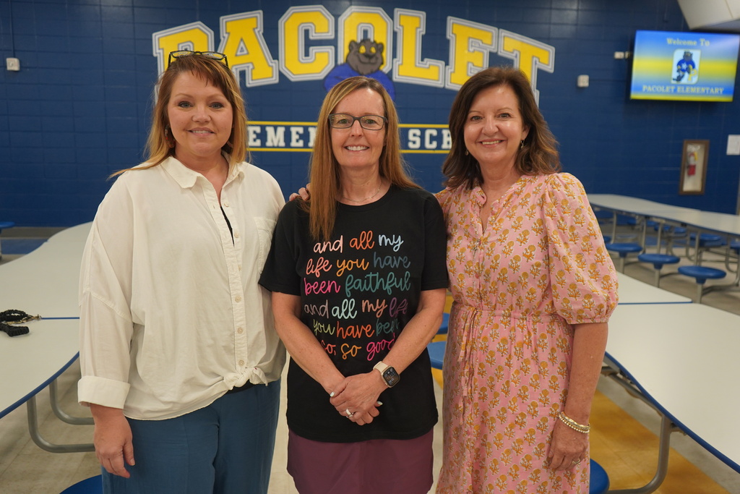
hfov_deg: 60.3
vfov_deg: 42.3
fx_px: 637
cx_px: 370
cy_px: 247
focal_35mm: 31
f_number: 4
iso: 1250
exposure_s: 1/160
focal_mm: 31
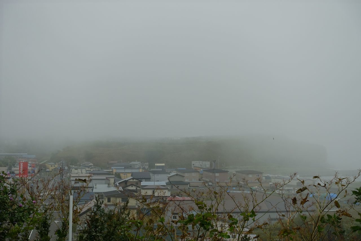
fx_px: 702
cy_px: 120
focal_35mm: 70
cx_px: 180
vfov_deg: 19.5
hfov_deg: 28.8
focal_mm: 25.7
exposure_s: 1/125
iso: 125
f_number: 4
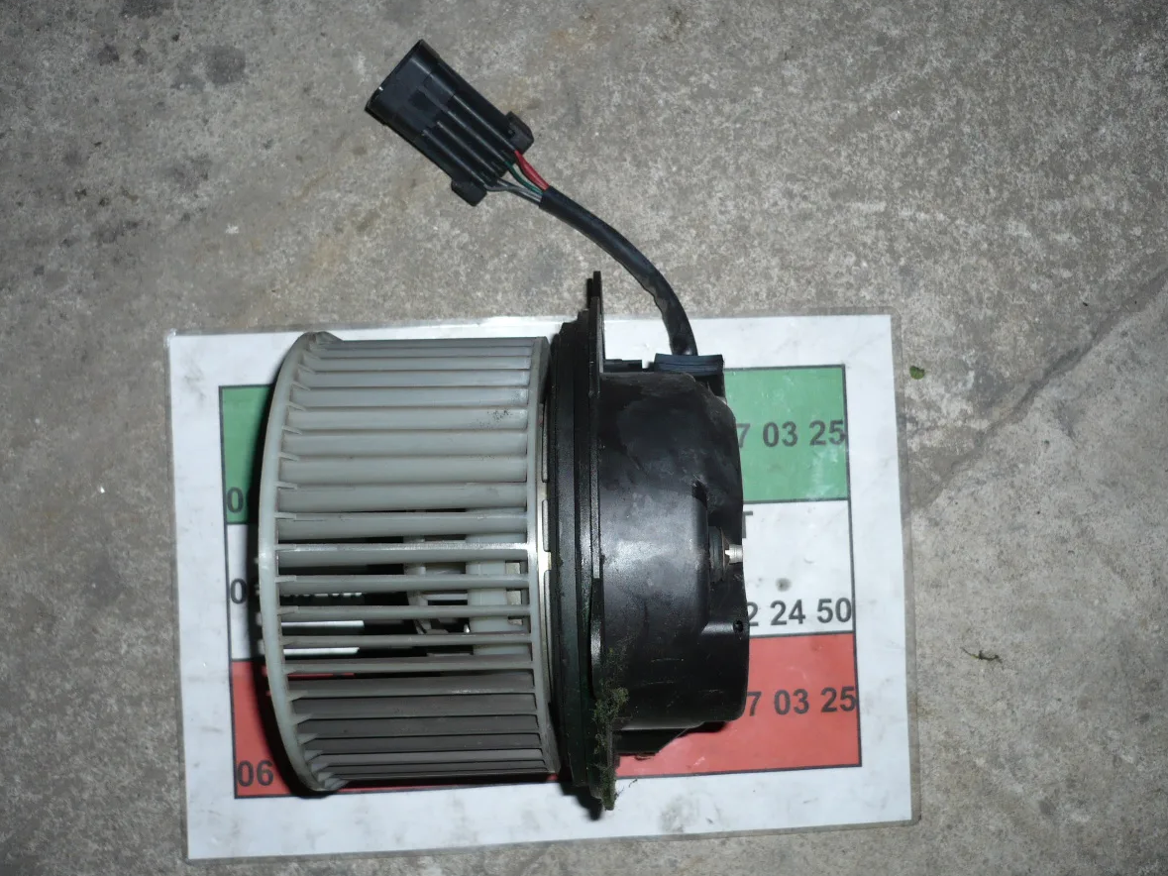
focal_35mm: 38
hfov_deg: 49.0
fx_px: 1282
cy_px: 447
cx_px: 606
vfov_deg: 37.7
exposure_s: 1/30
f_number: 2.8
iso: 100
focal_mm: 5.8
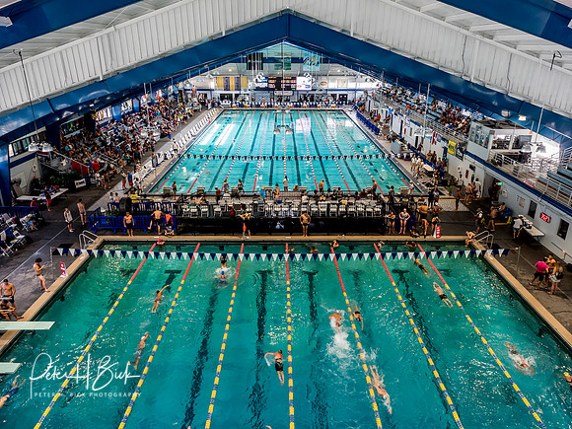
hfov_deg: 71.6
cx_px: 286
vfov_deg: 56.8
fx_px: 397
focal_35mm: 24
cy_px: 214
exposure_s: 1/80
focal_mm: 12
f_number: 5.6
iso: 1250
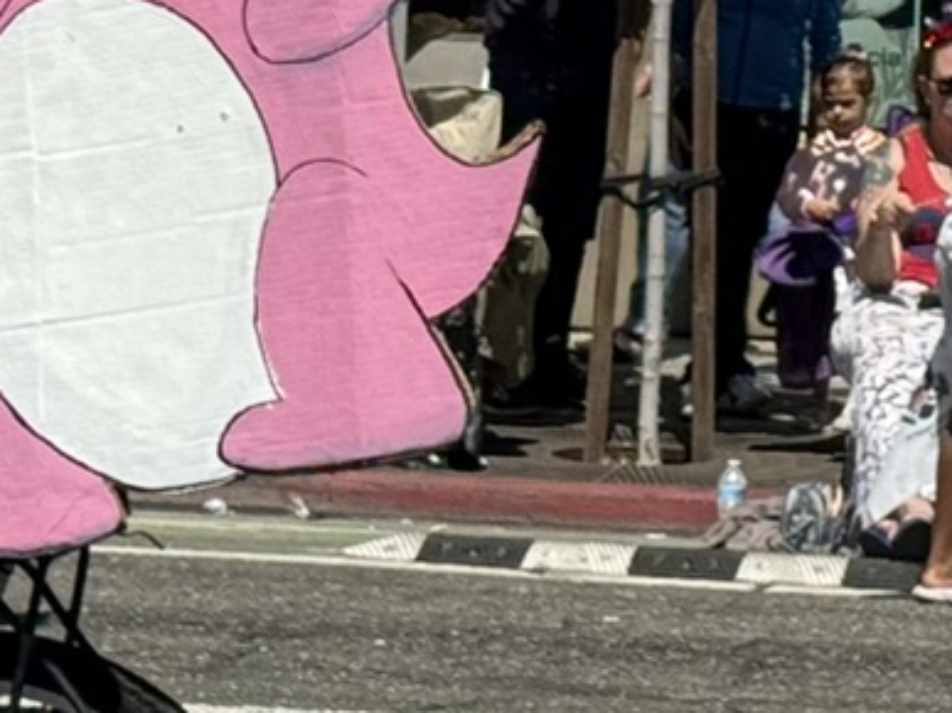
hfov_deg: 7.7
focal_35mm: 254
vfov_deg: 5.8
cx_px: 1156
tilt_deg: -1.3
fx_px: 6983
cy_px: 86
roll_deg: -1.2
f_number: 1.78
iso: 64
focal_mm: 6.76
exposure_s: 1/4878
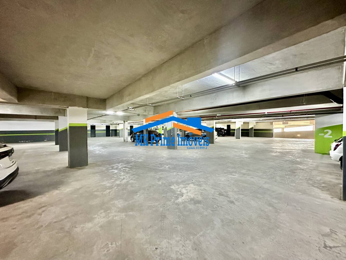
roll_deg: +0.1
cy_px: 130
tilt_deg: -0.8
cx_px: 173
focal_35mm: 14
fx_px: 140
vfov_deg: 85.7
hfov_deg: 102.1
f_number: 2.2
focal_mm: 2.22
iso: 1000
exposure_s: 1/60
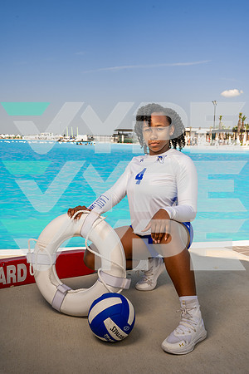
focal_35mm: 43
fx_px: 446
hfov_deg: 31.2
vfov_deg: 45.4
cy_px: 187
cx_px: 124
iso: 250
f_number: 11
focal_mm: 43
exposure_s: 1/250
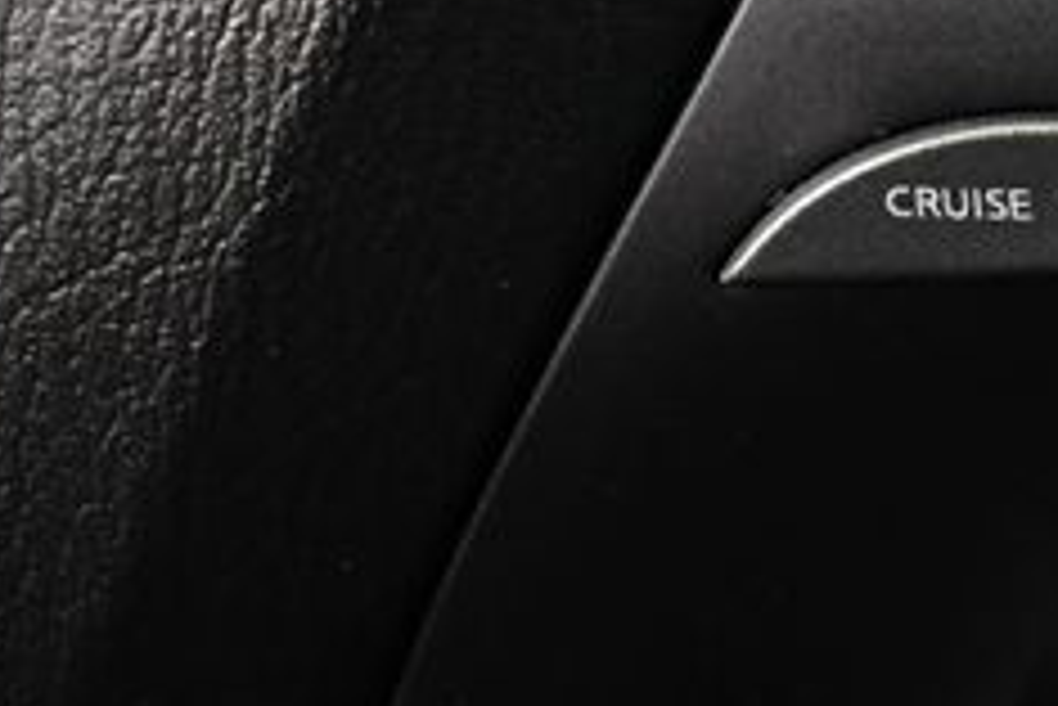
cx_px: 1301
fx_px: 2882
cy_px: -117
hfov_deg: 19.5
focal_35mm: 98
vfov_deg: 13.6
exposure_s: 1/80
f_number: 3.5
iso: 3200
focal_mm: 18
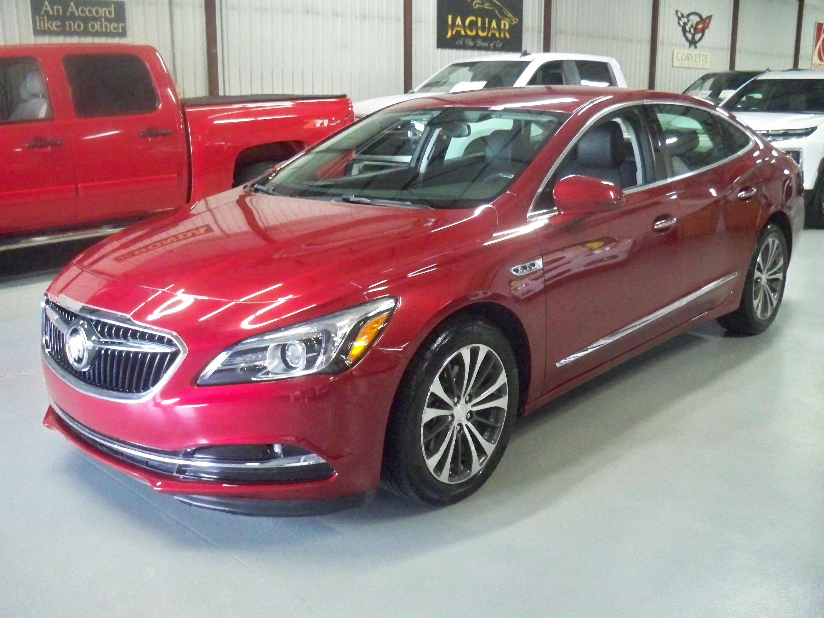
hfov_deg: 52.6
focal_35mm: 35
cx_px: 412
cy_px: 309
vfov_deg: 40.7
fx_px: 833
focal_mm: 6.3
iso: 1250
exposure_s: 1/60
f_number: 3.1
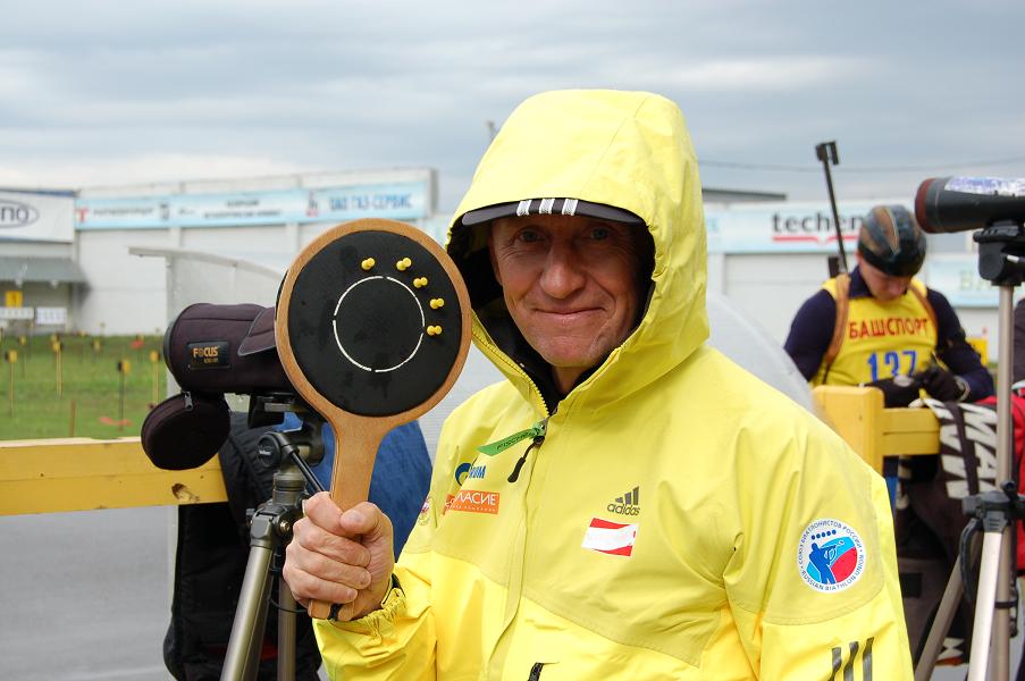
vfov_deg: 23.7
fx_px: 1621
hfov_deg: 35.1
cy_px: 340
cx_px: 512
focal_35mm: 57
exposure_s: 1/250
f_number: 8
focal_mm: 38
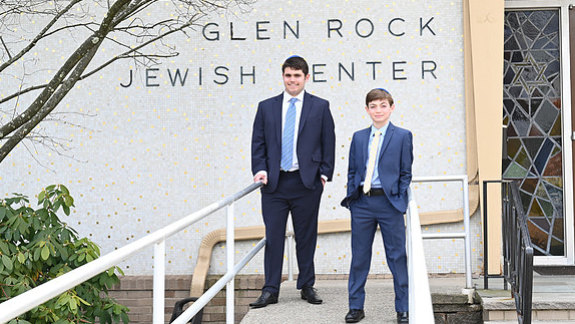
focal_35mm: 74
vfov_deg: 16.3
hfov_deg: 28.6
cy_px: 148
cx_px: 286
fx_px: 1128
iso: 250
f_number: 6.3
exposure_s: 1/200
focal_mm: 70
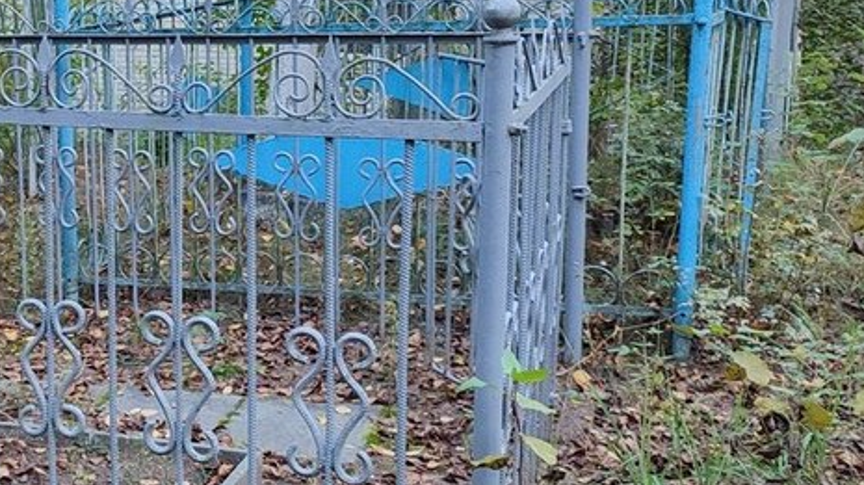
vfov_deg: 20.0
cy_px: 225
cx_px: 69
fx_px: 1374
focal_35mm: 60
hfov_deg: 32.9
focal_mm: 6.04
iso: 74
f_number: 1.9
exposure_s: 1/100
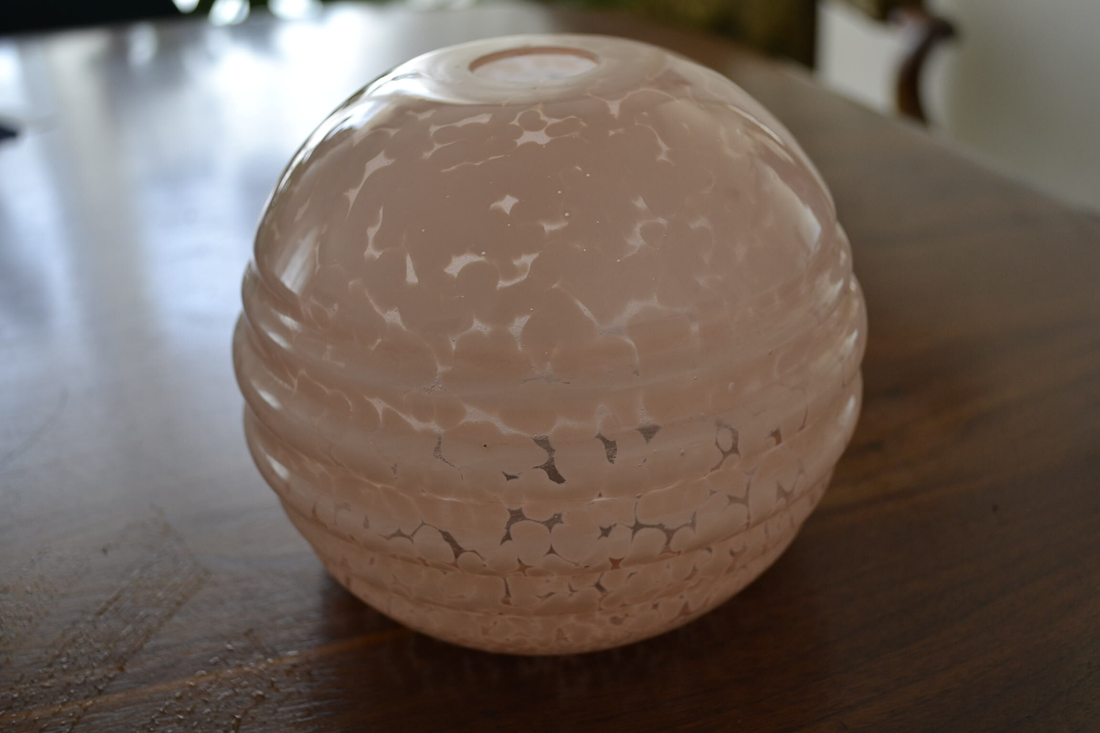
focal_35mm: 39
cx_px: 550
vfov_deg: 34.2
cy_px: 366
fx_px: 1192
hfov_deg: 49.6
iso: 400
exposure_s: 1/80
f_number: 4.2
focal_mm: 26
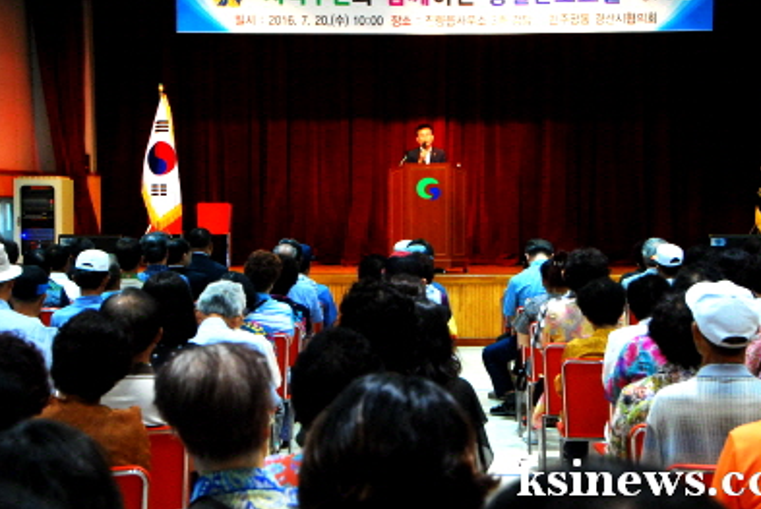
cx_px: 407
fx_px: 1778
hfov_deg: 24.2
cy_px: 222
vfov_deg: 16.3
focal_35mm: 84
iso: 1250
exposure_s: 1/20
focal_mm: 44
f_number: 7.1
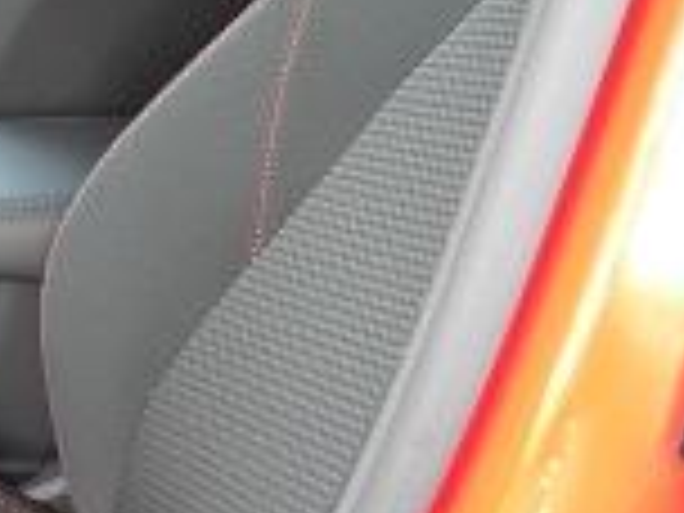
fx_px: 2332
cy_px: 477
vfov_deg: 12.4
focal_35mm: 118
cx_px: -504
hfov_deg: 14.8
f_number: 2.8
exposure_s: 1/30
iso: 180
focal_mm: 6
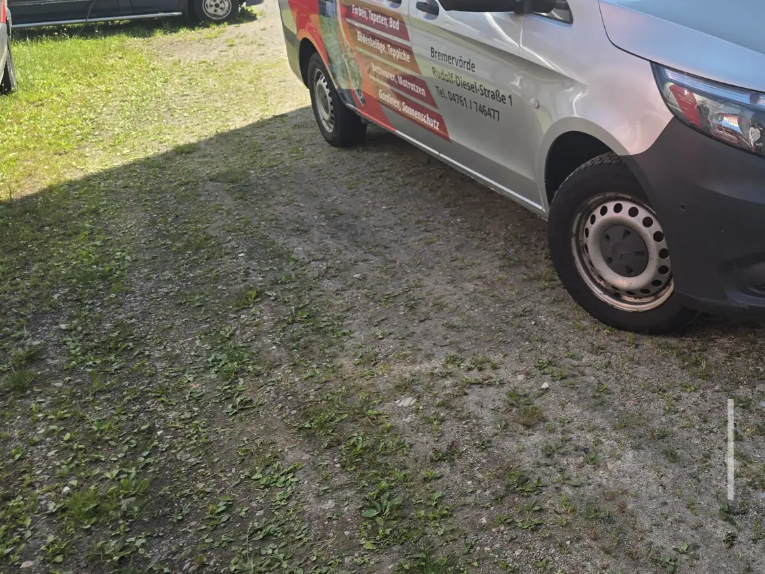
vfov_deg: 35.6
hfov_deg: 45.3
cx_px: 620
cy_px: 110
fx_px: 862
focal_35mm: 39
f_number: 1.7
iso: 12
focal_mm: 6.3
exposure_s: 1/476
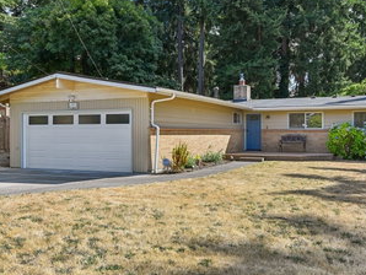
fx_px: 349
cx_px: 227
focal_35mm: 33
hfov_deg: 54.7
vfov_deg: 43.0
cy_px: 132
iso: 400
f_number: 8
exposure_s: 1/500
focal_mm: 20
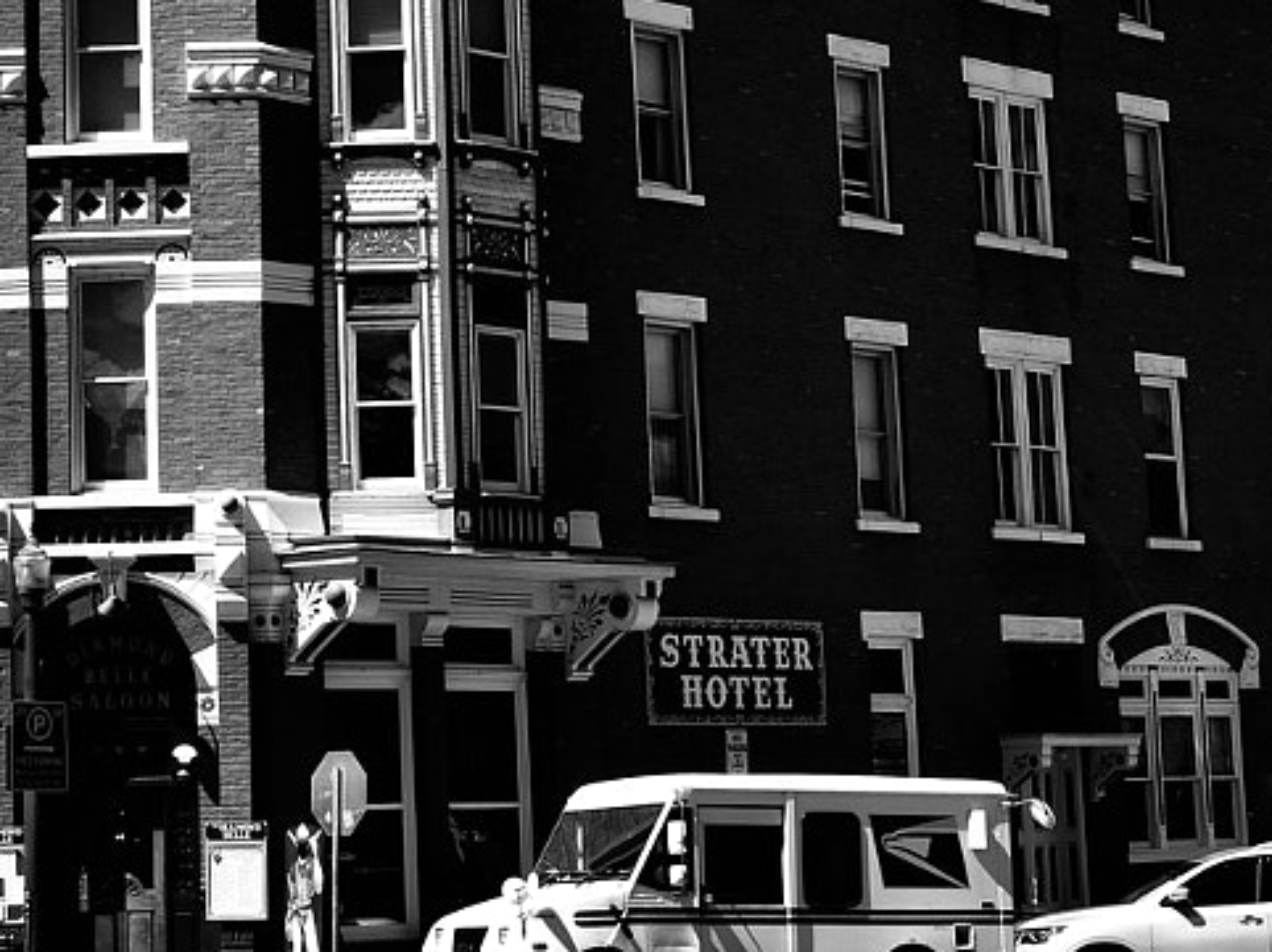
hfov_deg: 19.6
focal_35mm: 99
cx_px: 253
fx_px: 3636
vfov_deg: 14.8
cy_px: 198
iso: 64
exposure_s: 1/100
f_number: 8
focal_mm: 31
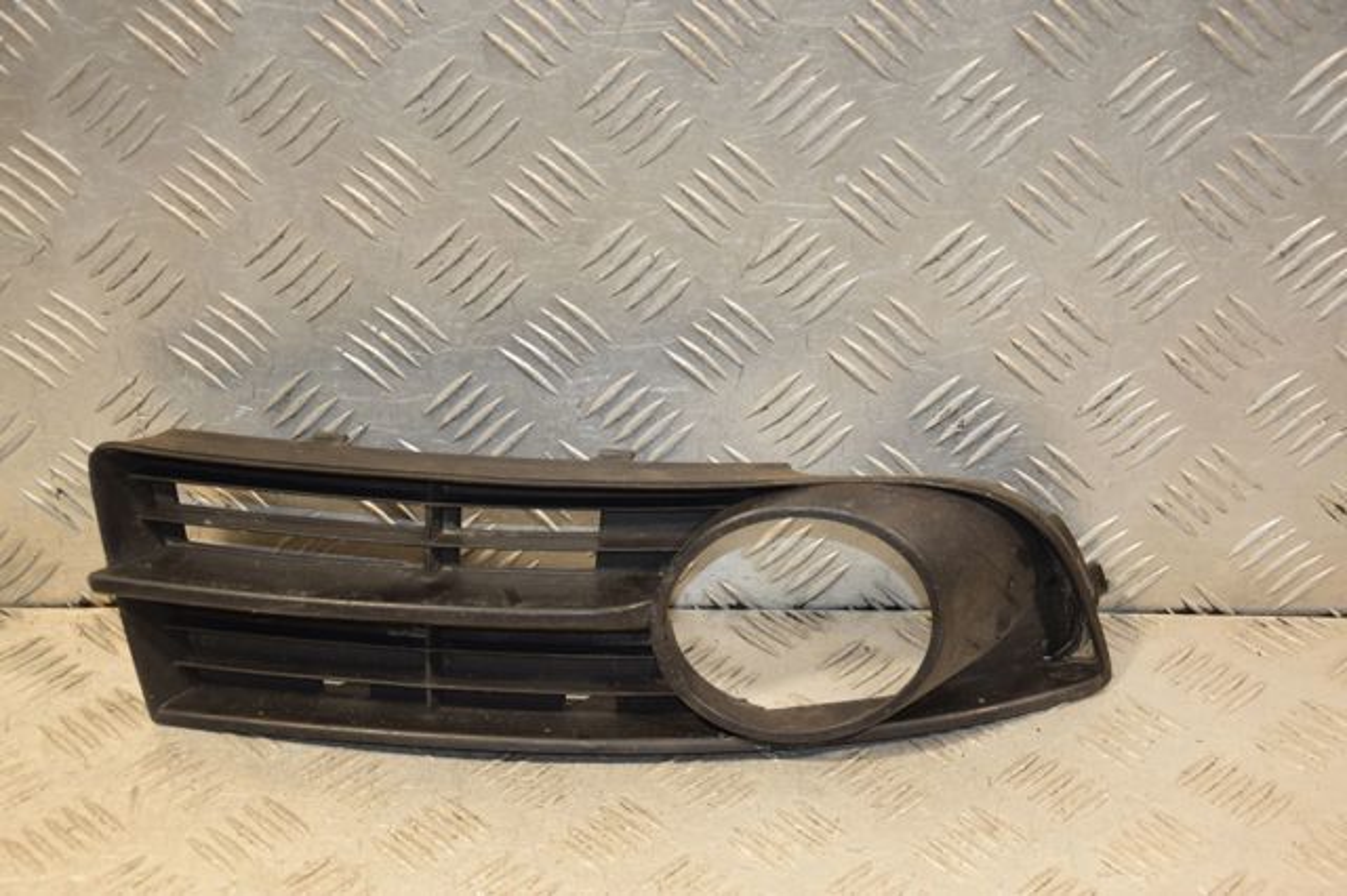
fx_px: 2805
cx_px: 674
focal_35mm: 75
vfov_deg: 18.2
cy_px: 448
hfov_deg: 27.0
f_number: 5
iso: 800
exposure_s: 1/160
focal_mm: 50
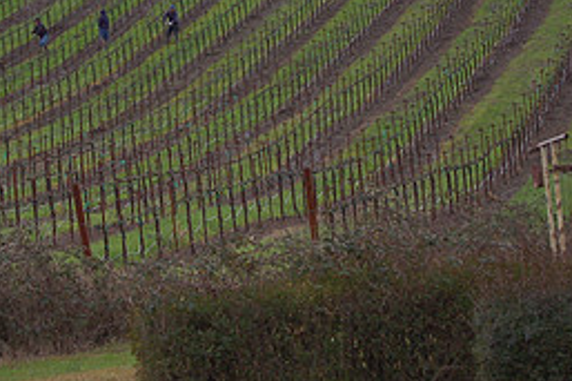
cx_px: 140
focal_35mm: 186
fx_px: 2955
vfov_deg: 7.4
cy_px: 51
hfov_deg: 11.0
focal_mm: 55
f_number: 5.6
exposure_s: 1/500
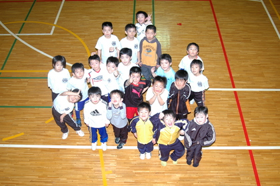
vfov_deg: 31.8
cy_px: 93
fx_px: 326
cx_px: 140
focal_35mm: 42
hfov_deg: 46.4
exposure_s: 1/60
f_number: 4
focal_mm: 28
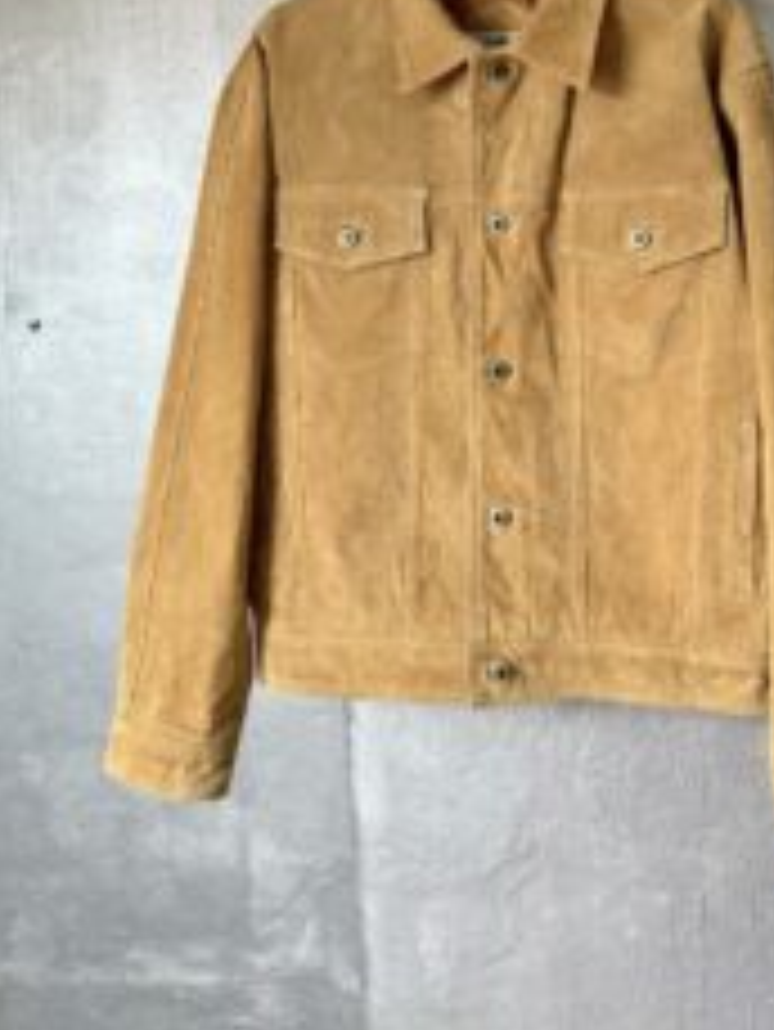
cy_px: 250
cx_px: 506
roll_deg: +0.9
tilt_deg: -0.8
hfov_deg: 38.3
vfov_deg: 48.1
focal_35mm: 37
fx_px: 1102
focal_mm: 6.76
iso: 250
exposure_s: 1/60
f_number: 1.78
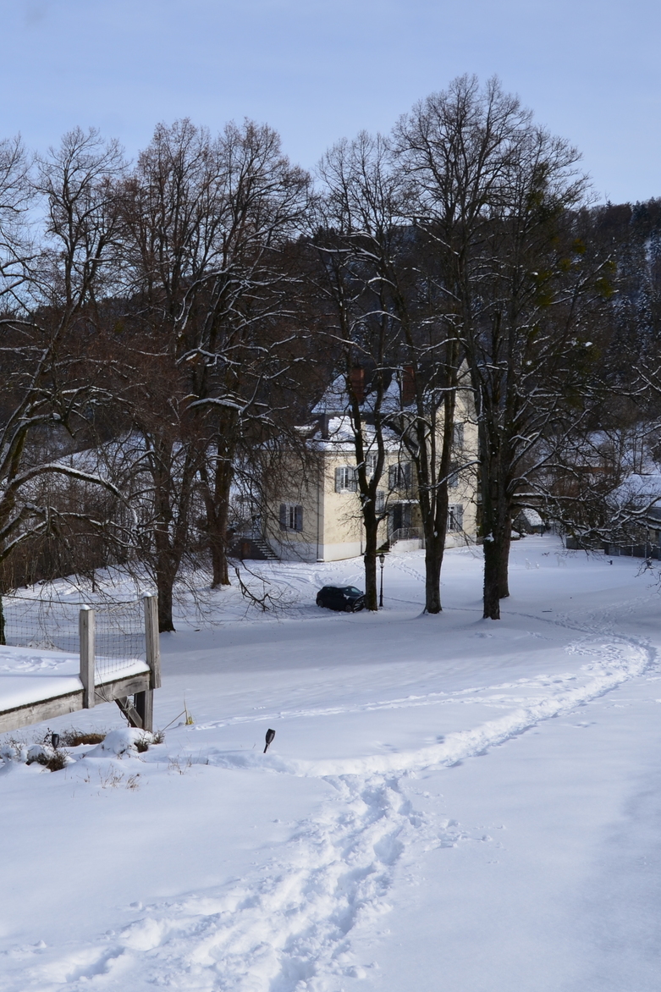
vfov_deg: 42.7
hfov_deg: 28.2
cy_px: 460
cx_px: 78
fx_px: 1267
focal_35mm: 46
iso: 100
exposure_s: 1/320
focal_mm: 18
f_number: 9
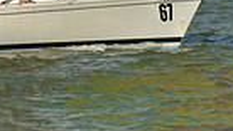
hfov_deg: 4.7
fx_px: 2858
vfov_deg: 2.6
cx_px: 41
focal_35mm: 462
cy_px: -319
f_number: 6.3
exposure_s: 1/800
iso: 200
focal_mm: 105
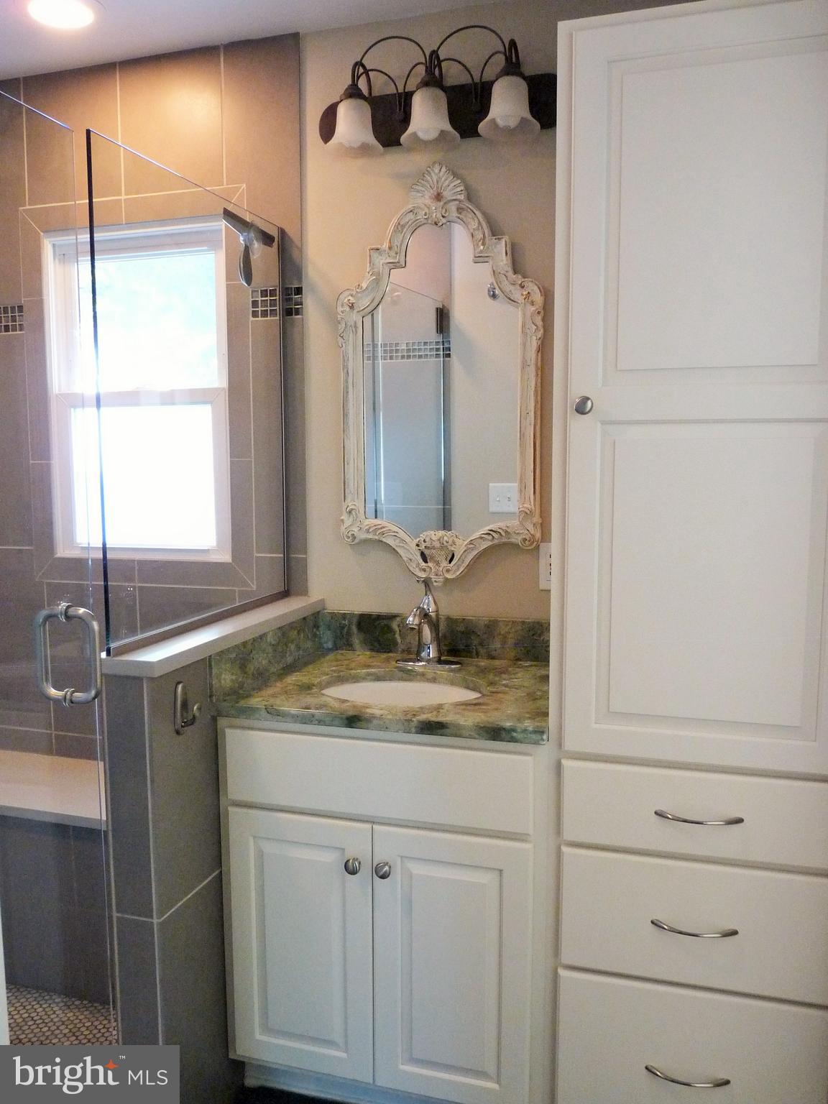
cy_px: 552
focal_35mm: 27
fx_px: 861
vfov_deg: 65.3
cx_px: 414
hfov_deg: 51.4
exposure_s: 1/25
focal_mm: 4.8
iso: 400
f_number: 2.8
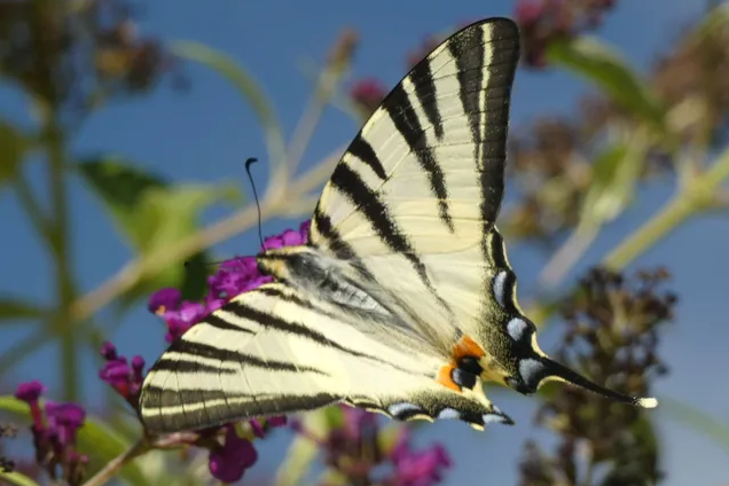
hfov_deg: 7.6
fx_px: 5467
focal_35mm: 270
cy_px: 249
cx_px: 366
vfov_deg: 5.1
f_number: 5.5
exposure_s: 1/160
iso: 80
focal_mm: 46.2
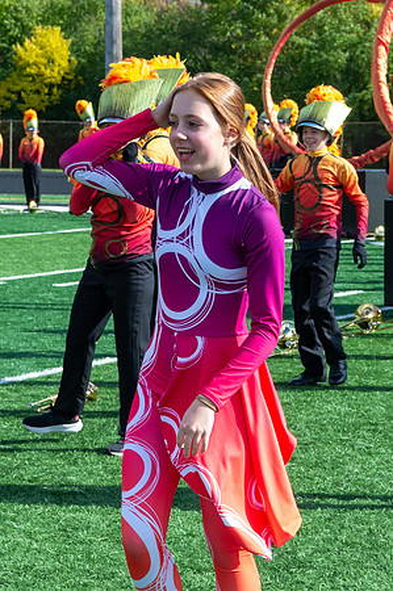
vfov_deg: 15.7
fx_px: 2147
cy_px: 226
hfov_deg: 10.5
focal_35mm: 131
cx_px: 200
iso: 1600
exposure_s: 1/2500
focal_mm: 70
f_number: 10
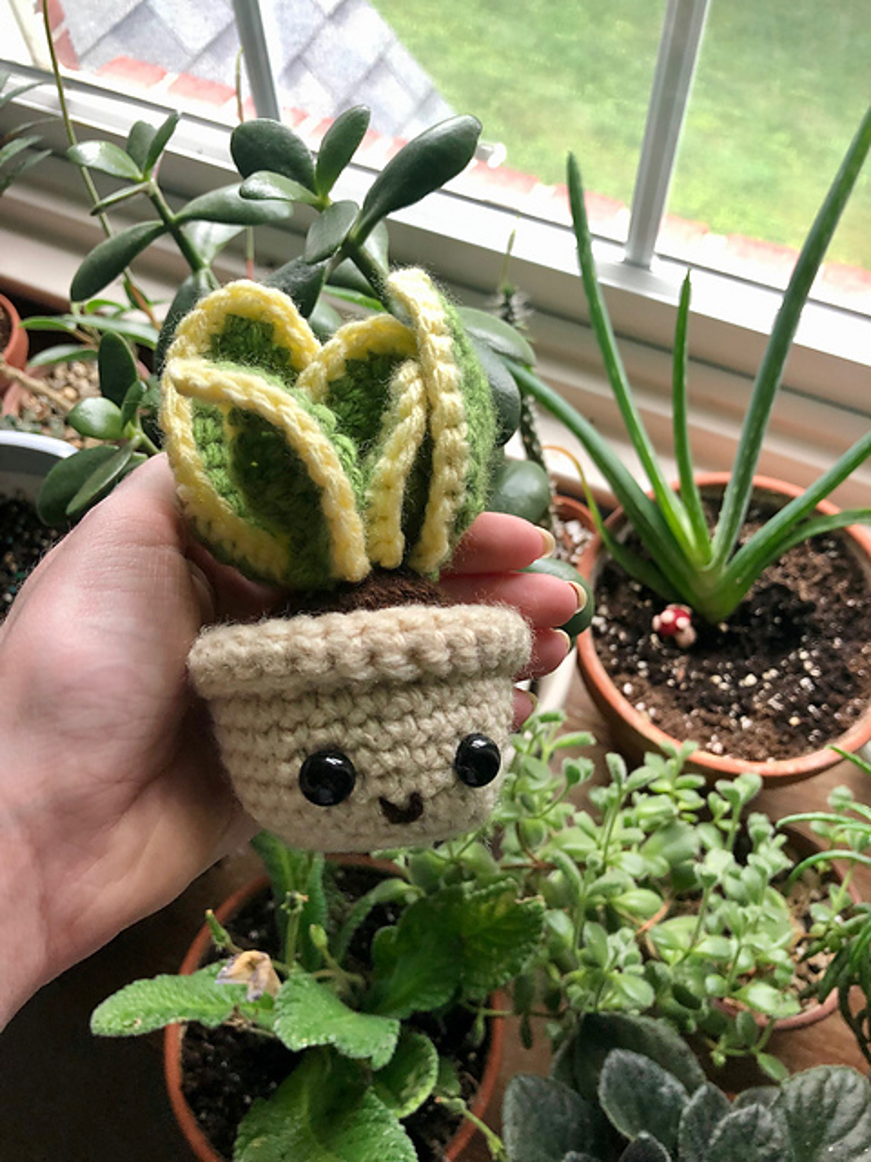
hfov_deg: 49.7
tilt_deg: -60.9
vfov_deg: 63.4
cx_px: 436
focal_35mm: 28
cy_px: 581
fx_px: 939
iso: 25
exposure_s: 1/30
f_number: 1.8
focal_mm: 4
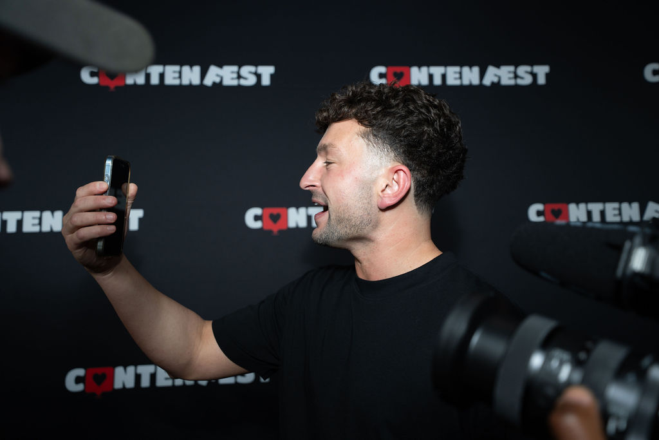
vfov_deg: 46.4
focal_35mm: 28
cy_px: 220
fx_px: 513
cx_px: 330
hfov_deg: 65.5
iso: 320
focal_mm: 28
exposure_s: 1/125
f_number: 2.8
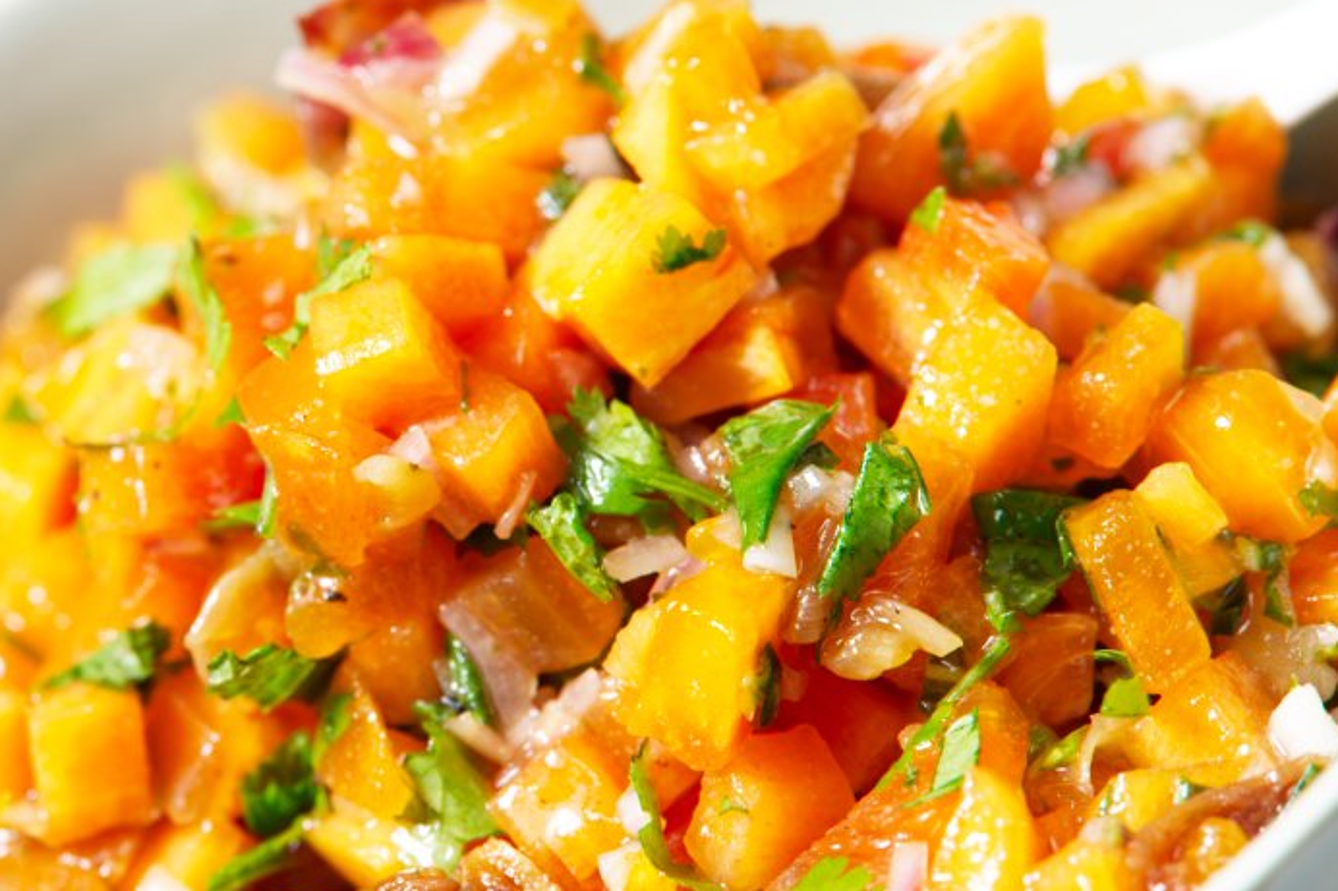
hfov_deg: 11.3
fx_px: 6762
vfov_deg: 7.5
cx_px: 375
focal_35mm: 182
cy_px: 476
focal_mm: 105
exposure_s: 1/25
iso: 100
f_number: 7.1
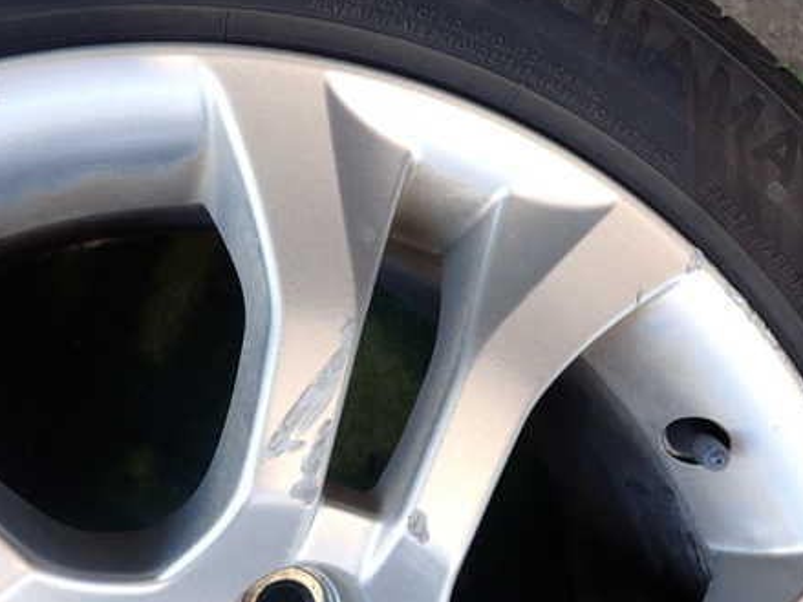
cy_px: 313
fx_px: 951
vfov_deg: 35.1
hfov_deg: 45.8
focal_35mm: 41
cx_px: 395
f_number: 2.3
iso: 200
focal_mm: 5.4
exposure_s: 1/80
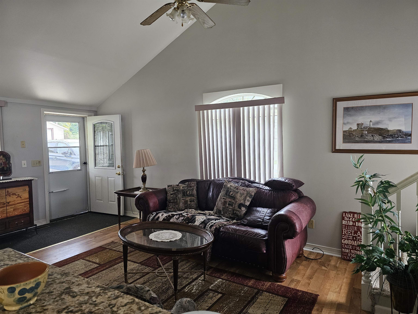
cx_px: 209
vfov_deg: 58.9
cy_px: 157
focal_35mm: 23
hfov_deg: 73.9
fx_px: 278
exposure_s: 1/240
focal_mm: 6.3
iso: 400
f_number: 1.7
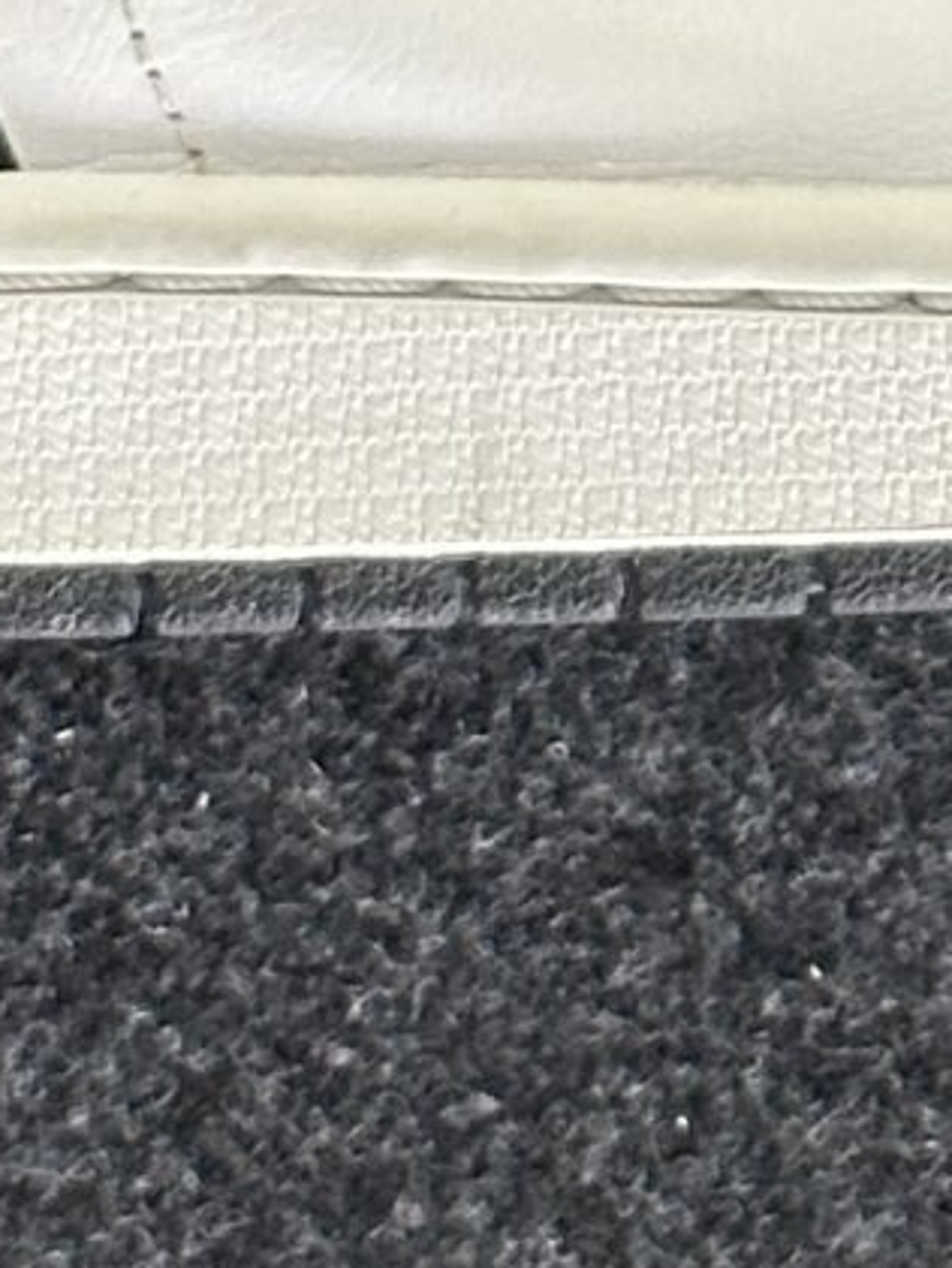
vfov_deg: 6.5
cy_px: -1699
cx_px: 1169
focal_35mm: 292
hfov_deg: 5.1
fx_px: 10702
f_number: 1.78
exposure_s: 1/50
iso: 160
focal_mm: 6.86
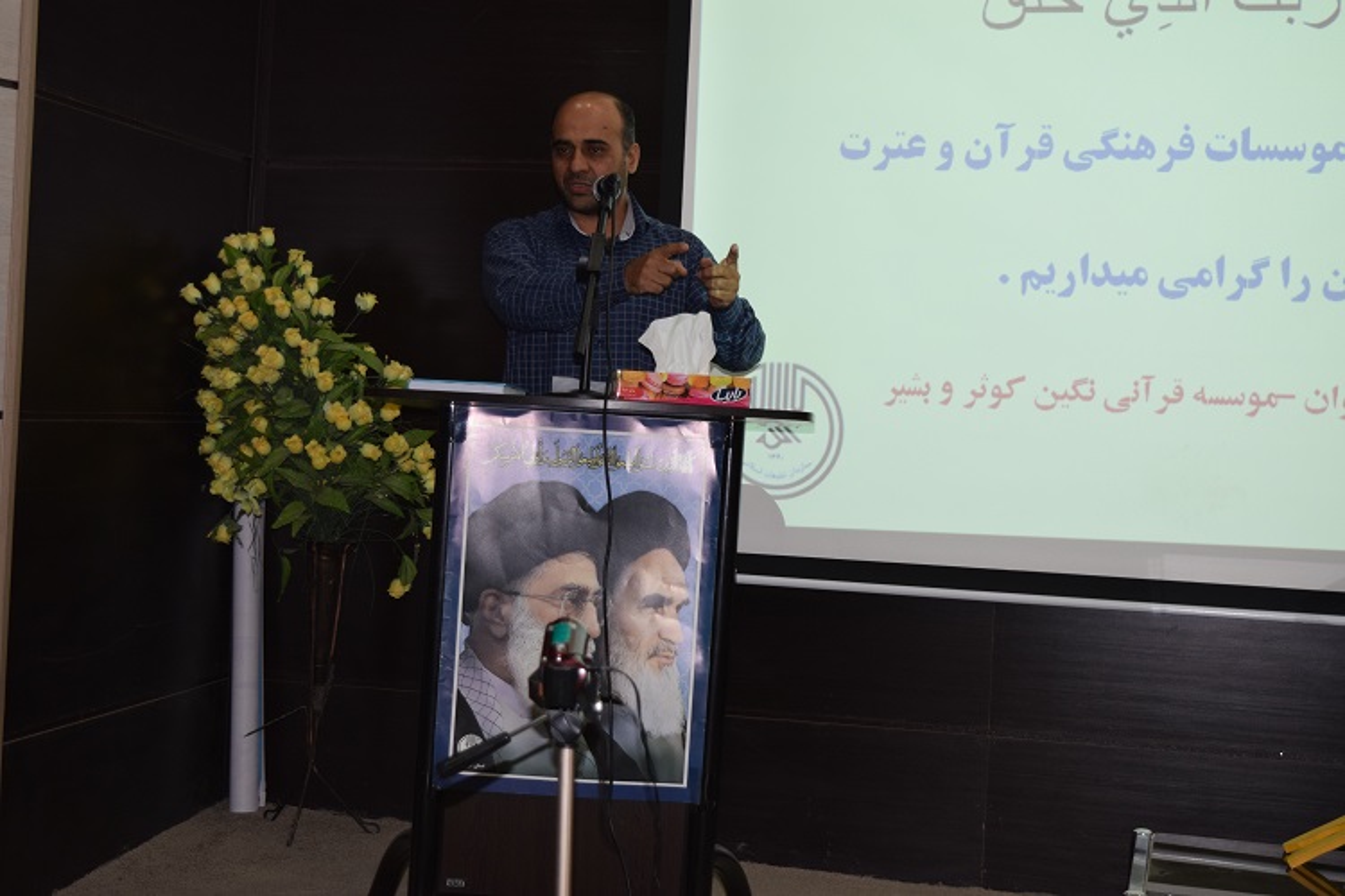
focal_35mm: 57
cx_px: 672
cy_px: 448
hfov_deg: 35.1
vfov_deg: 23.8
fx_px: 2129
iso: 800
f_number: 4.8
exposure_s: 1/160
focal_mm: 38
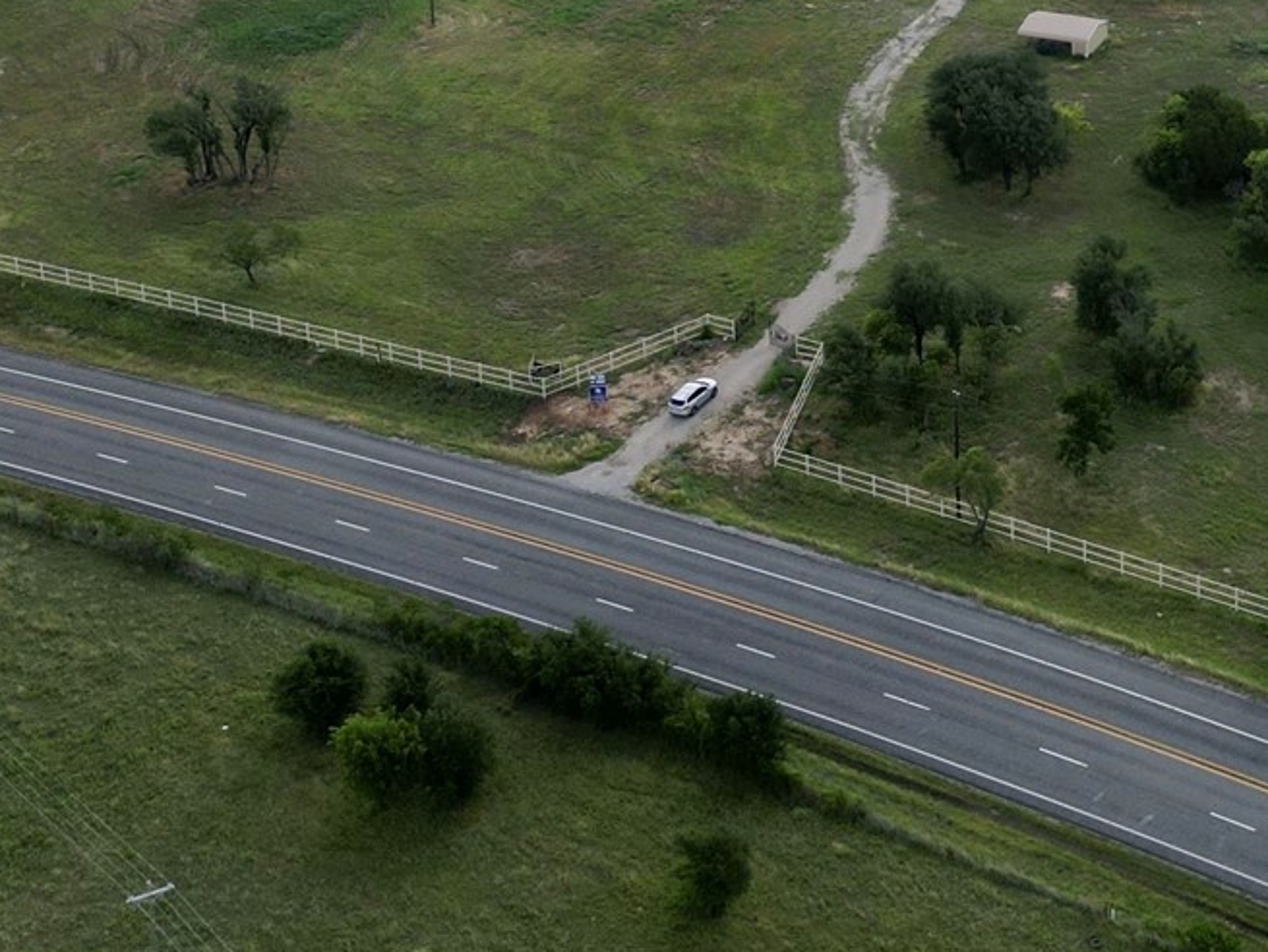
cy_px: -236
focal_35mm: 75
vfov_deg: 18.5
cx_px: 1129
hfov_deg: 25.2
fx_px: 2749
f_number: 1.7
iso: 100
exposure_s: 1/2500
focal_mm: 6.72
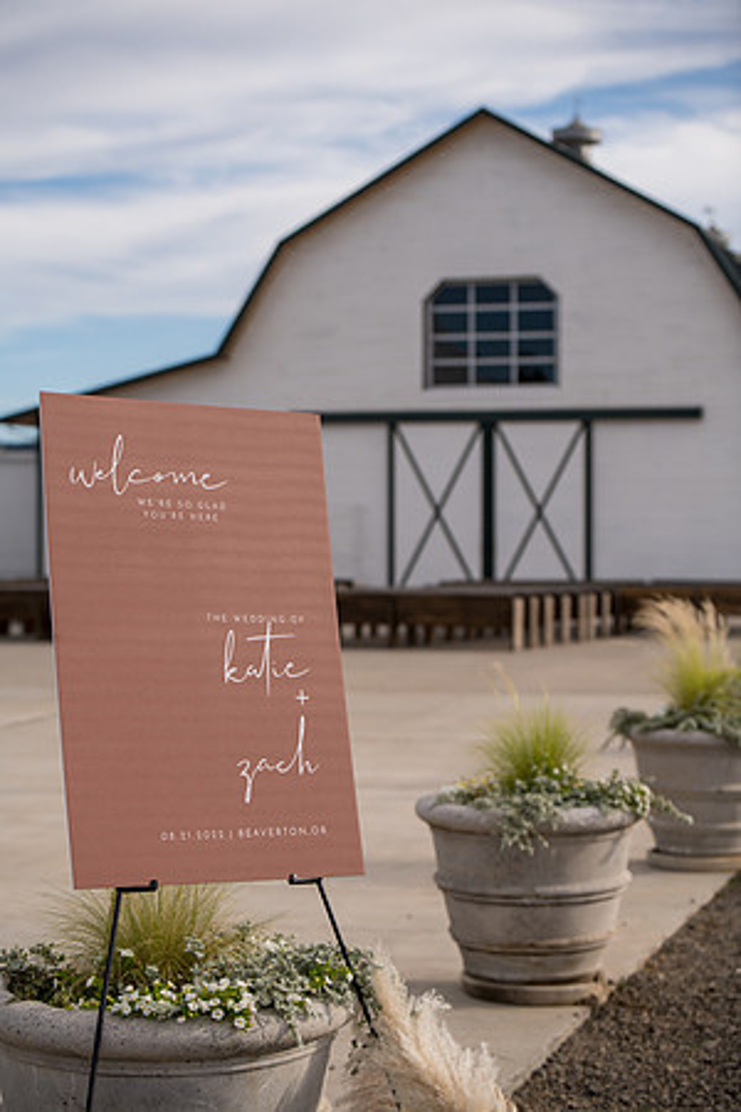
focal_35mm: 70
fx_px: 2161
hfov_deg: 19.5
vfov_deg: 28.8
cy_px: 556
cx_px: 370
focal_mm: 70
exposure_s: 1/500
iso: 80
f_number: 3.5
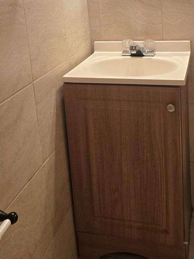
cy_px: 45
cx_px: 118
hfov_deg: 31.4
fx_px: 344
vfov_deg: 39.3
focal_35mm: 46
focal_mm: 6.3
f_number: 1.7
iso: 160
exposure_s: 1/120
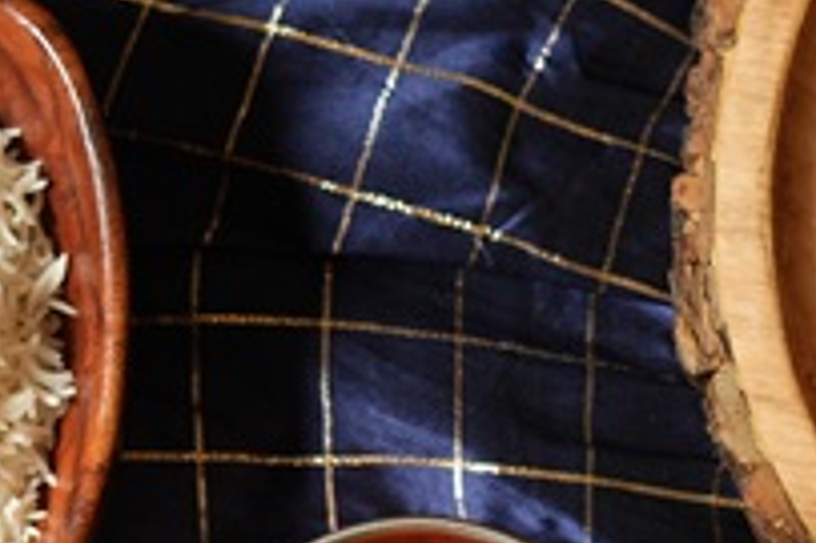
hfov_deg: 9.5
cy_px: 1032
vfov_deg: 6.2
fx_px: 4892
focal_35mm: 216
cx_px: 778
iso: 200
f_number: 3.2
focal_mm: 50
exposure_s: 1/100
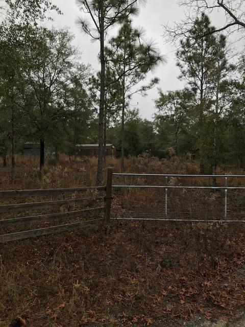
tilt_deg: +2.9
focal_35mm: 28
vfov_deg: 63.4
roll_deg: -1.5
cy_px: 164
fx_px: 264
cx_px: 122
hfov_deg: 49.7
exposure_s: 1/460
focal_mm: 3.99
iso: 20
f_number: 1.8
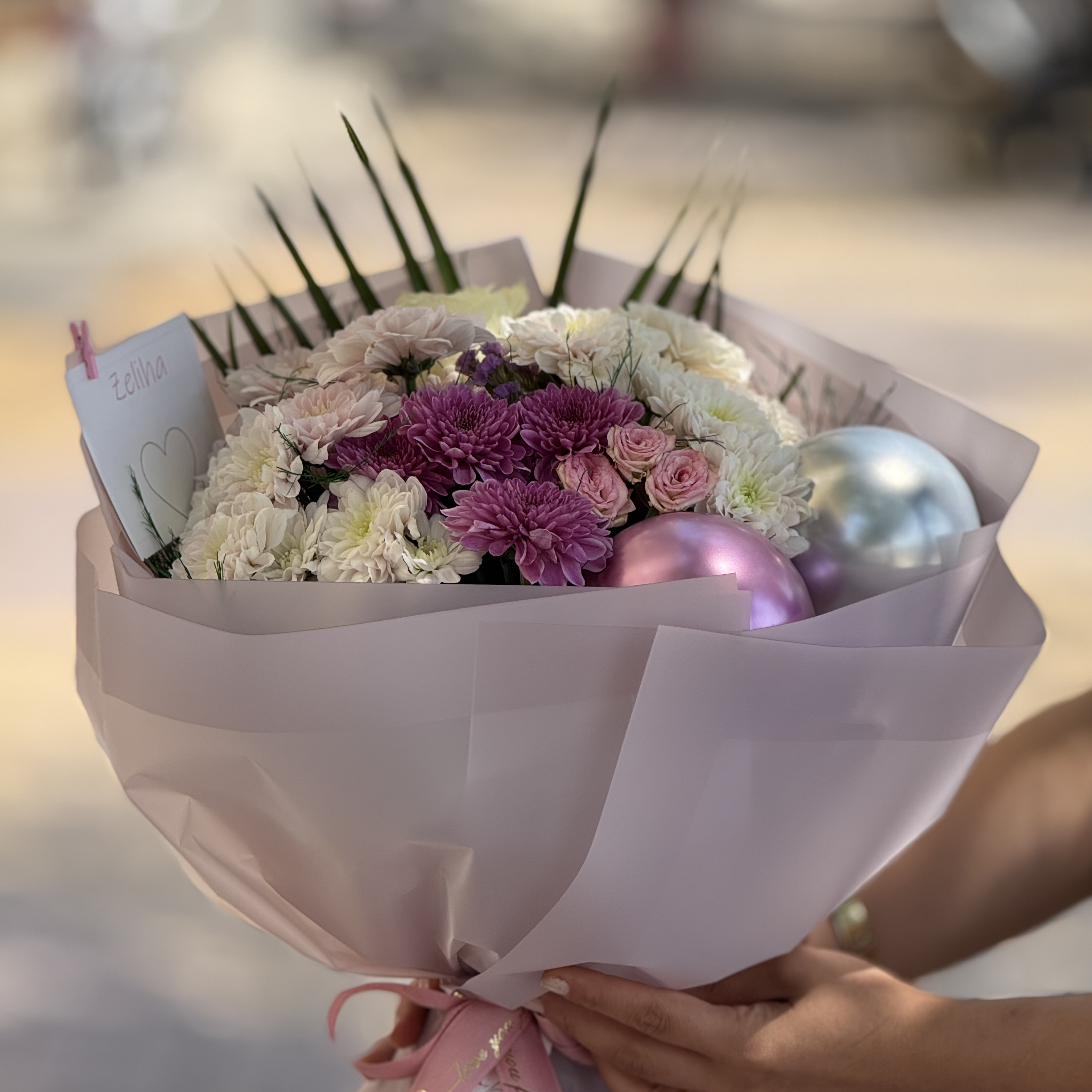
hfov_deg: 12.3
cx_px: 548
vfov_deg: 12.3
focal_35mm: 142
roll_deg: +0.4
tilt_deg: -12.1
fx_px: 5068
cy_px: 699
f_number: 2.8
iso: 64
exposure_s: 1/687
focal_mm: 15.66
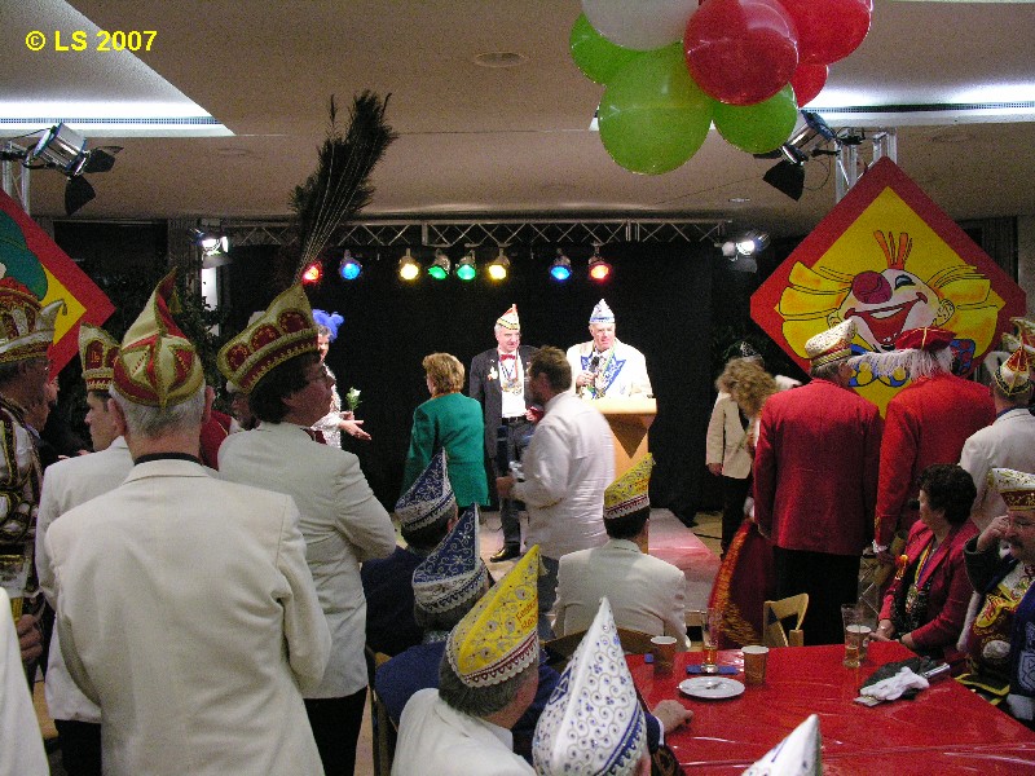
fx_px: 1046
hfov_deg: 52.6
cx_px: 518
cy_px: 388
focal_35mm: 35
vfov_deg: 40.7
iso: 400
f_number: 3.2
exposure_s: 1/48.8
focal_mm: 8.9
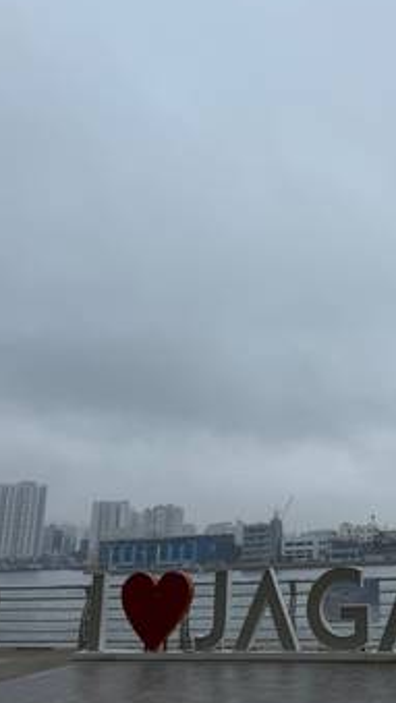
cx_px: 398
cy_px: 346
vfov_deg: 54.0
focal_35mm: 37
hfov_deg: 29.8
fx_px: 690
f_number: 1.78
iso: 80
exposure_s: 1/3145
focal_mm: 6.76
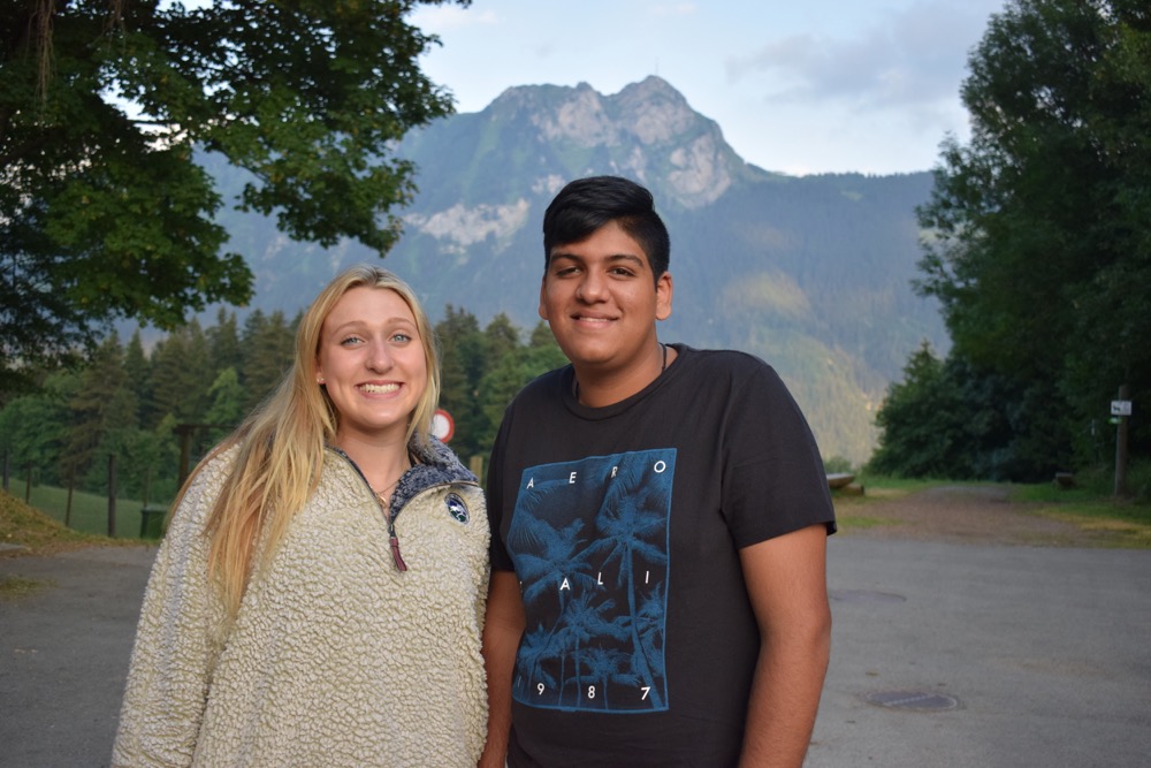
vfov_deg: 33.0
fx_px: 1295
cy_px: 384
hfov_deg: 47.9
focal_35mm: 40
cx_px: 576
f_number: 4
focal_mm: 27
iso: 720
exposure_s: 1/1000
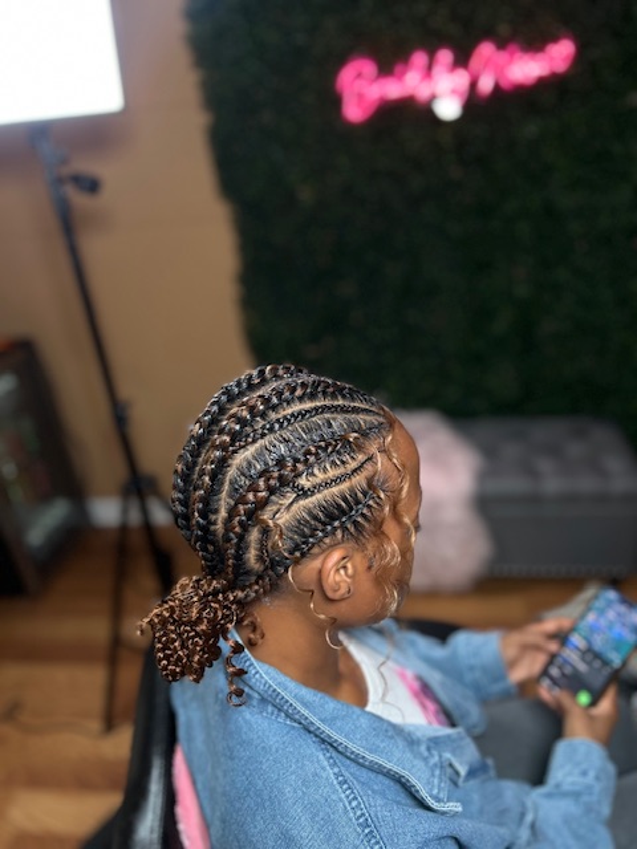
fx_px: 638
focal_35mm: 26
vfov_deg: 67.3
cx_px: 318
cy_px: 424
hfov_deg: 53.1
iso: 125
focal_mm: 5.7
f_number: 1.5
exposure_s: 1/92
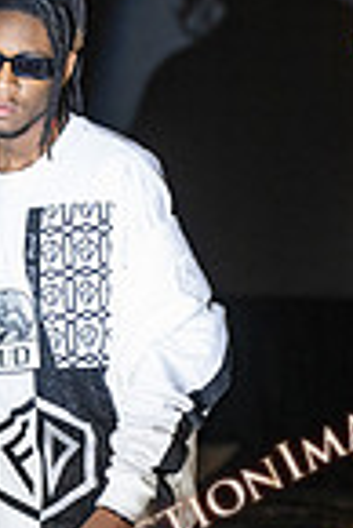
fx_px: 3873
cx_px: 69
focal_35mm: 264
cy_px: 528
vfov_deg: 7.8
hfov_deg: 5.2
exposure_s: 1/640
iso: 1600
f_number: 2.8
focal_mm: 85
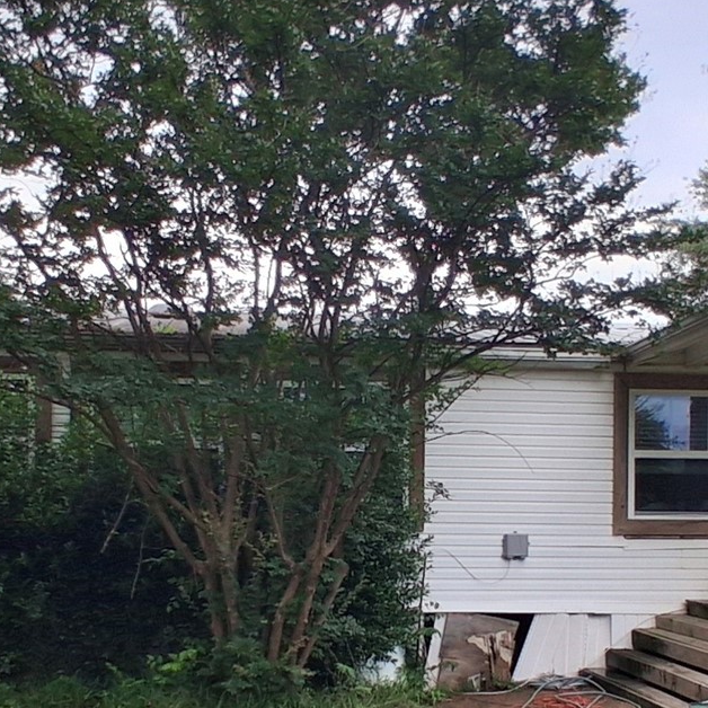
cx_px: 401
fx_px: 1134
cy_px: 492
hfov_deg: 34.6
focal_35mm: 49
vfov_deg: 34.2
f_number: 2.2
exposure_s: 1/529
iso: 50
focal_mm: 1.4
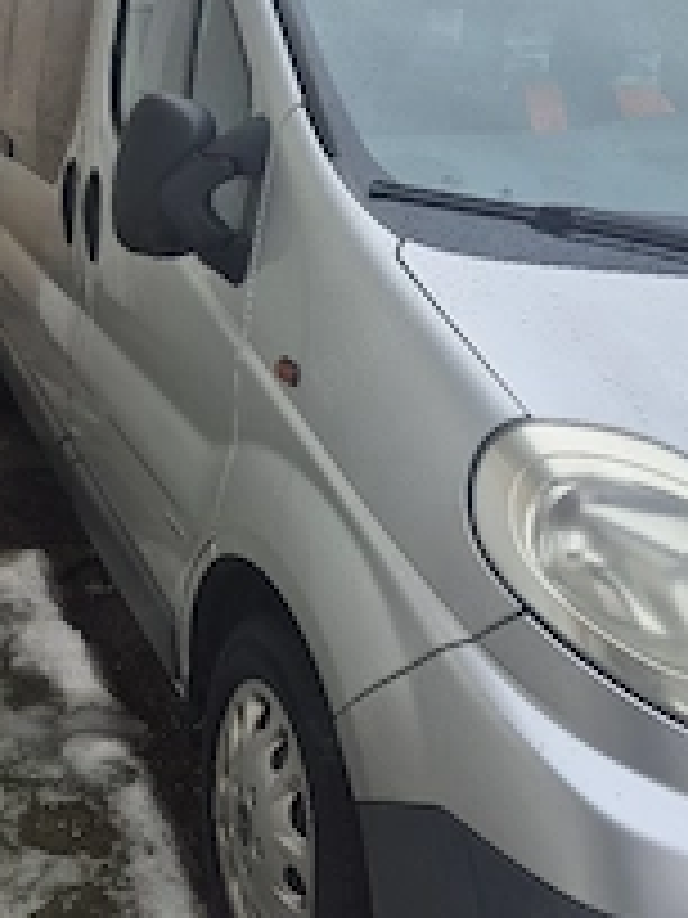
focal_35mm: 45
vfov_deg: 41.8
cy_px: 342
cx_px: 189
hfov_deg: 31.7
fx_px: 1193
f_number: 1.8
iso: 25
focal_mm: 5.4
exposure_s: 1/182
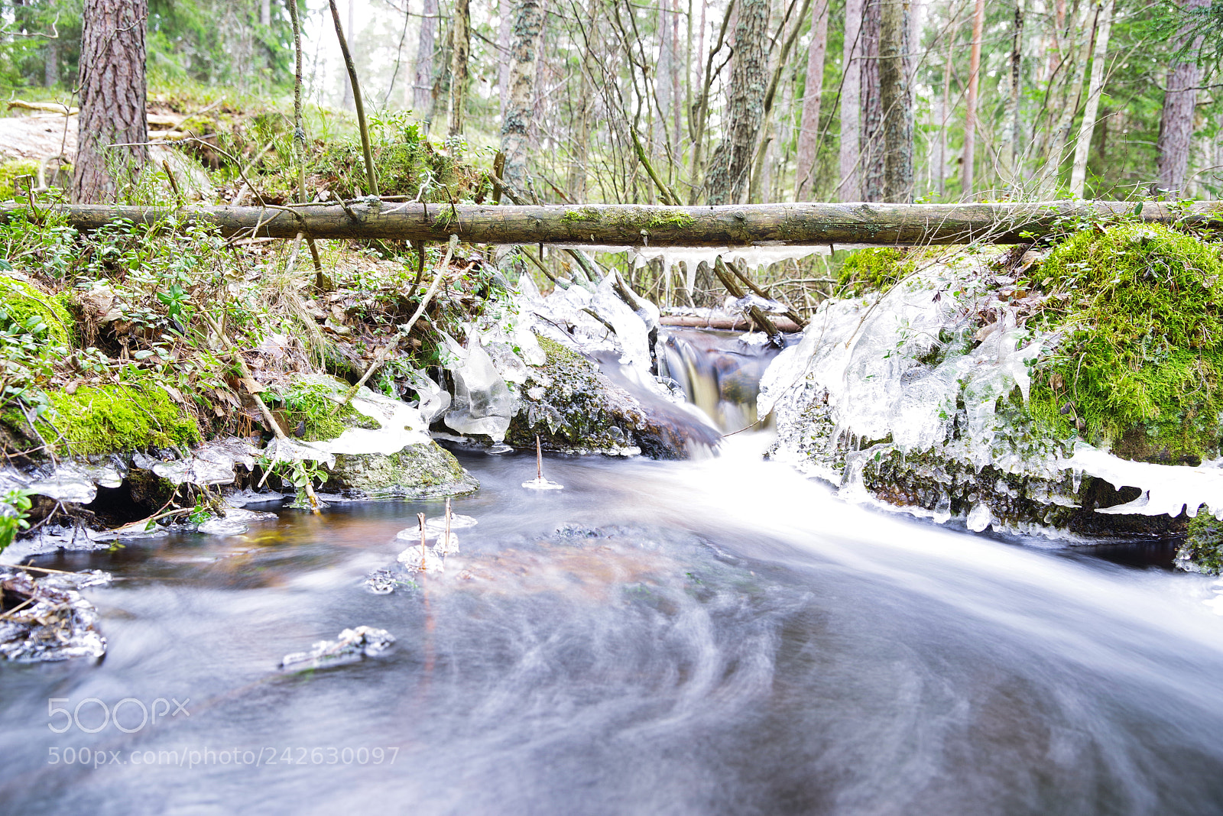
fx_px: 1155
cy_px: 408
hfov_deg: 55.8
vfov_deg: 38.9
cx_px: 612
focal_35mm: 34
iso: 100
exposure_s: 2
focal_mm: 34
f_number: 10
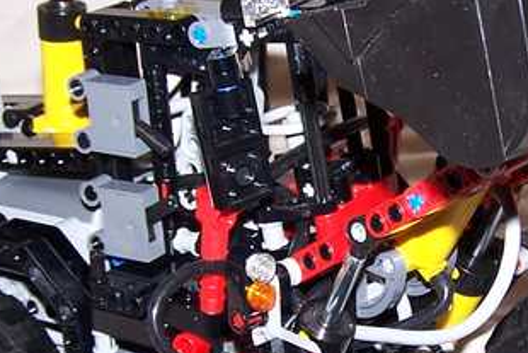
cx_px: 409
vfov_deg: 13.4
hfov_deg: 19.8
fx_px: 1497
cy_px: 235
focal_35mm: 102
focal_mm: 6.3
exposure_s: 1/60
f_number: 2.8
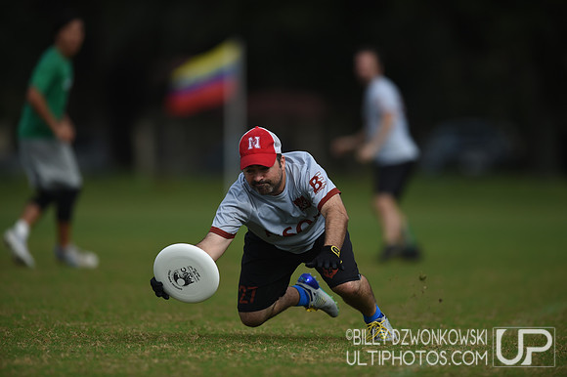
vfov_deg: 3.4
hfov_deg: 5.2
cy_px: 188
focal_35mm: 400
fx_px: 6296
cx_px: 284
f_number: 2.8
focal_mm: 400
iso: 100
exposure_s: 1/2500
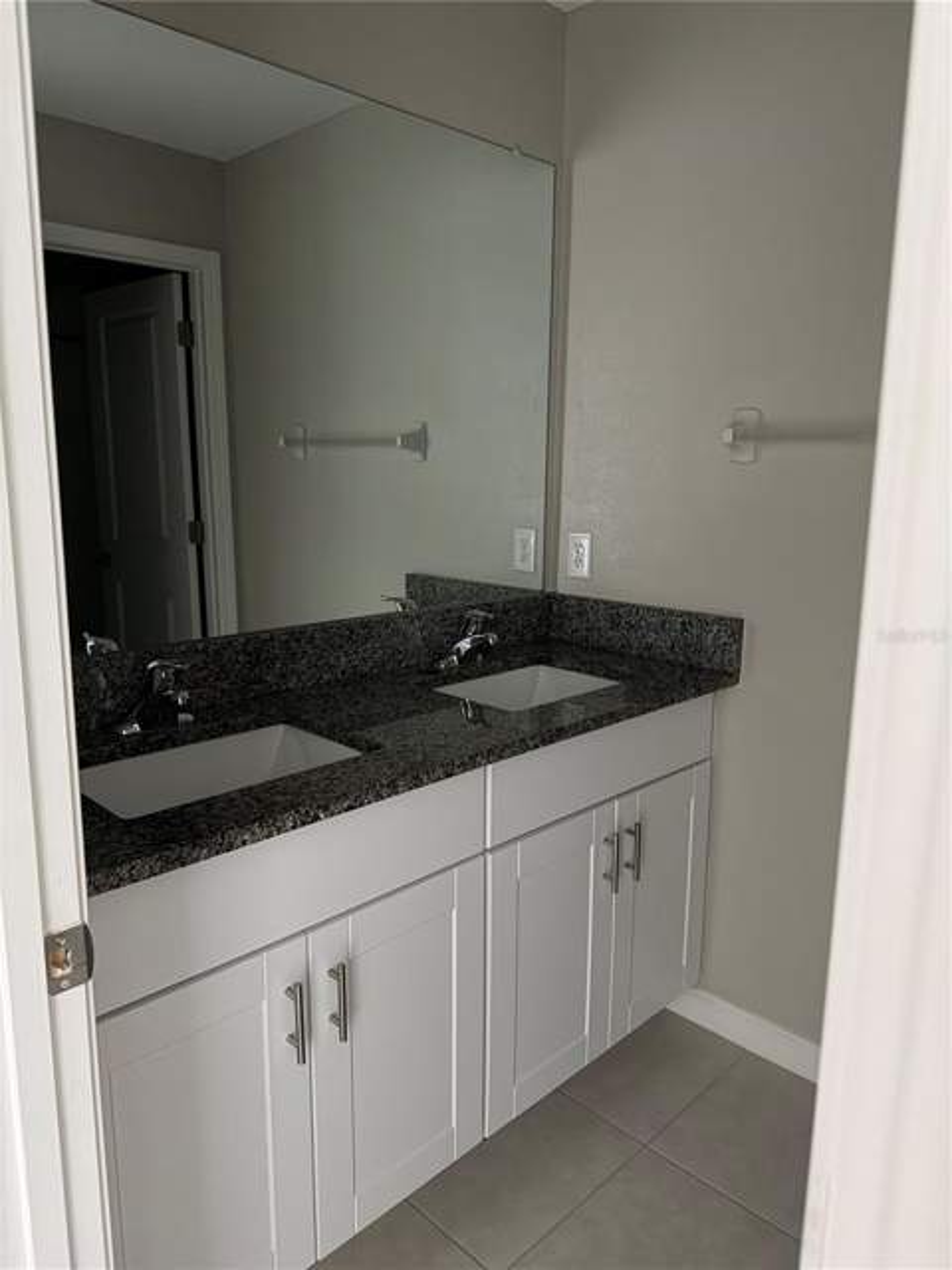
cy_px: 635
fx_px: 880
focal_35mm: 24
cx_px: 476
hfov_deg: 56.8
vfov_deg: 71.6
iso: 1000
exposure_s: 1/30
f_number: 1.78
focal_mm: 6.76
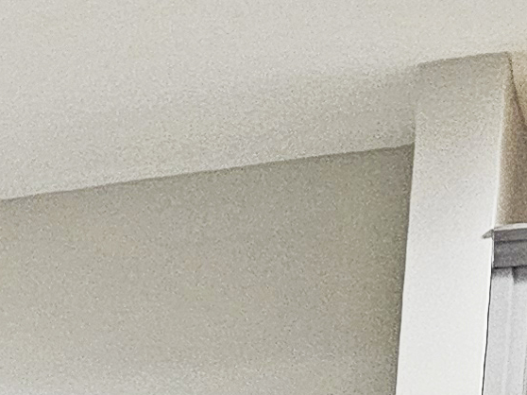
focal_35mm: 165
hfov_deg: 9.2
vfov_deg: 7.9
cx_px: -1130
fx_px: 2511
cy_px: 1129
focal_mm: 6.3
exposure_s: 1/120
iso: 400
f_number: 1.7
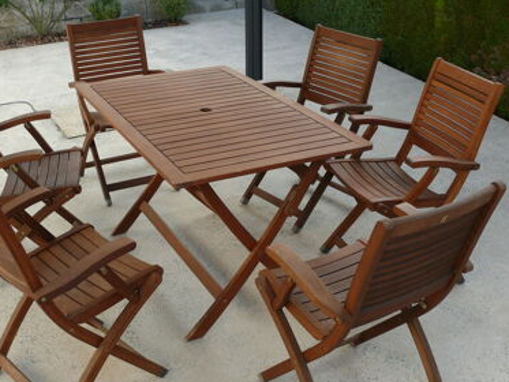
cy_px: 232
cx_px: 231
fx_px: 662
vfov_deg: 32.1
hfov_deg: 42.0
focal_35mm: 45
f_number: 3.6
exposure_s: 1/125
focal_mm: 7.4
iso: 100
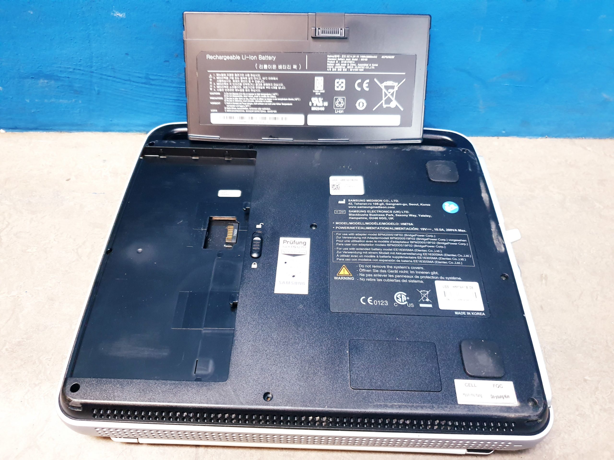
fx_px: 461
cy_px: 230
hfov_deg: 67.3
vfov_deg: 53.1
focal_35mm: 26
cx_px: 307
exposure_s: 1/50
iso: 320
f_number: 1.5
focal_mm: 4.3
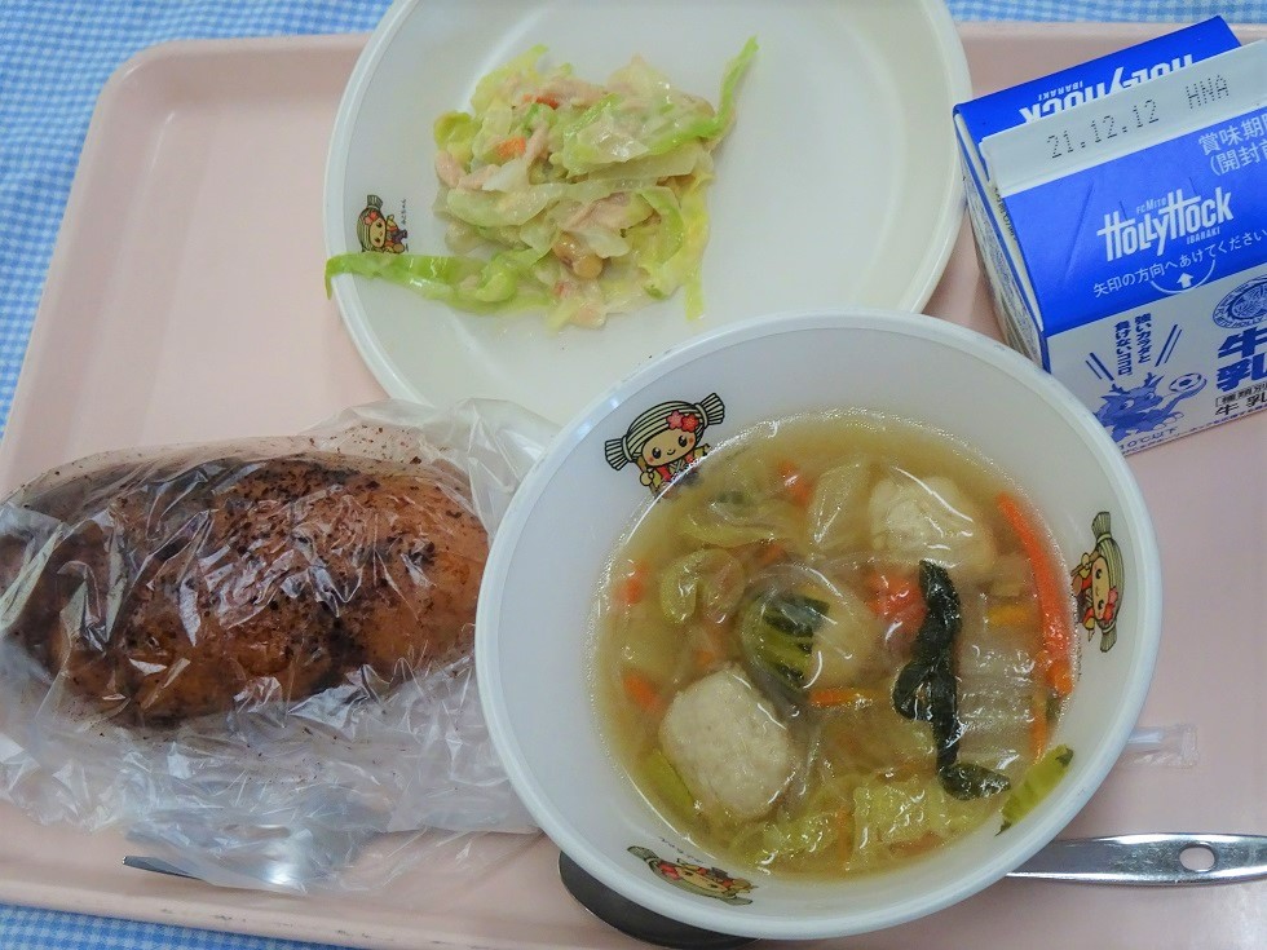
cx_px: 634
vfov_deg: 25.2
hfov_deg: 33.2
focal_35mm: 58
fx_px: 2123
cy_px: 475
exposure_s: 1/60
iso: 400
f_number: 4.5
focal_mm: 9.87
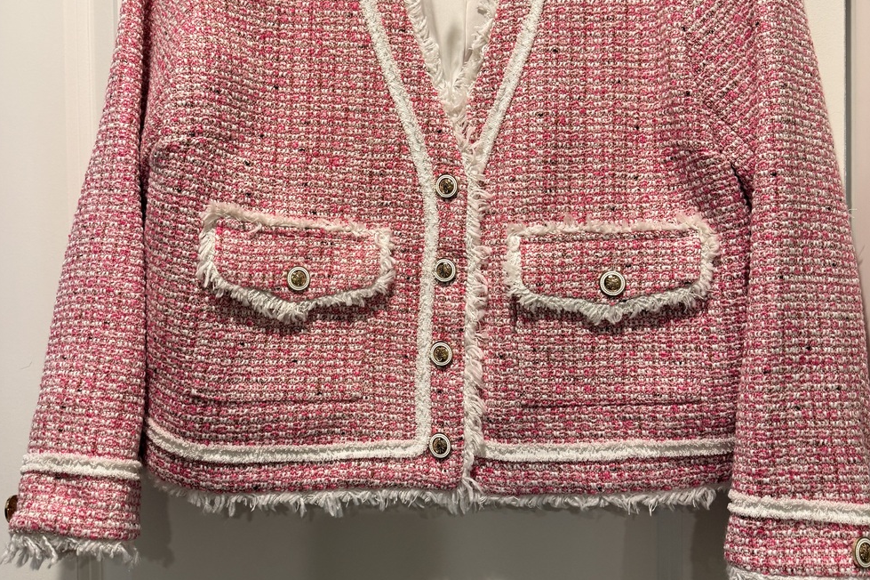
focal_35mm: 34
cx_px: 439
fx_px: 821
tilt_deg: +0.0
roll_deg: +1.5
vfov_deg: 38.6
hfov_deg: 55.8
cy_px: 216
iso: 160
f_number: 1.78
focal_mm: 6.76
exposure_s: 1/60
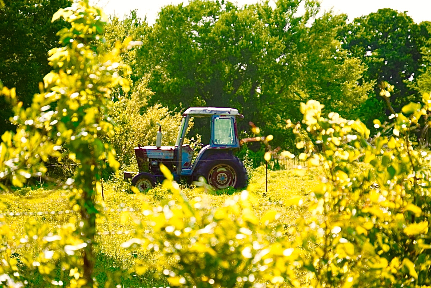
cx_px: 216
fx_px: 1797
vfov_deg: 9.2
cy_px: 144
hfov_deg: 13.7
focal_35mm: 150
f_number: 5.6
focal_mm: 100
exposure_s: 1/1250
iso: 1250
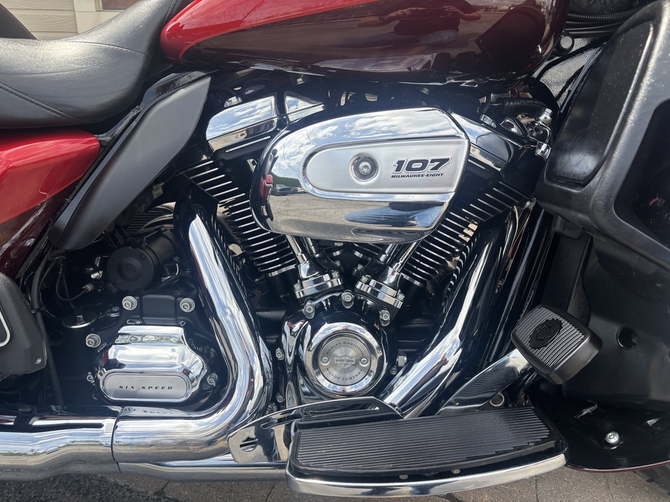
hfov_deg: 67.3
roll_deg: -1.9
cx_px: 335
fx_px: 503
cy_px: 251
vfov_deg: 53.1
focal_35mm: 26
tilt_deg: -24.0
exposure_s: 1/943
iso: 50
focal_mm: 5.96
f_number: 1.6
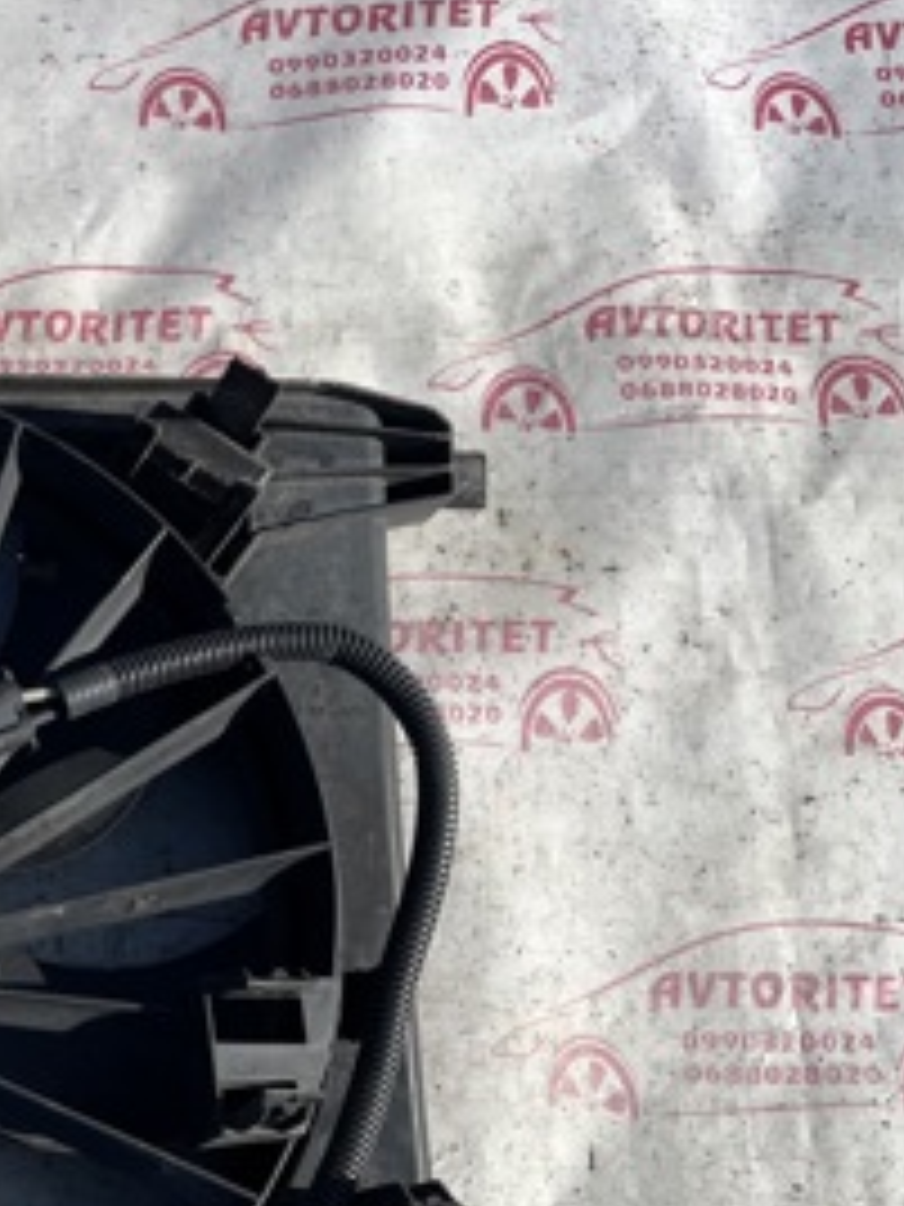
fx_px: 2159
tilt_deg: -76.4
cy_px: 956
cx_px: -405
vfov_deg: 30.5
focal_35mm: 62
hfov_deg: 20.6
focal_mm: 5.1
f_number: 1.6
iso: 50
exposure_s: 1/4149
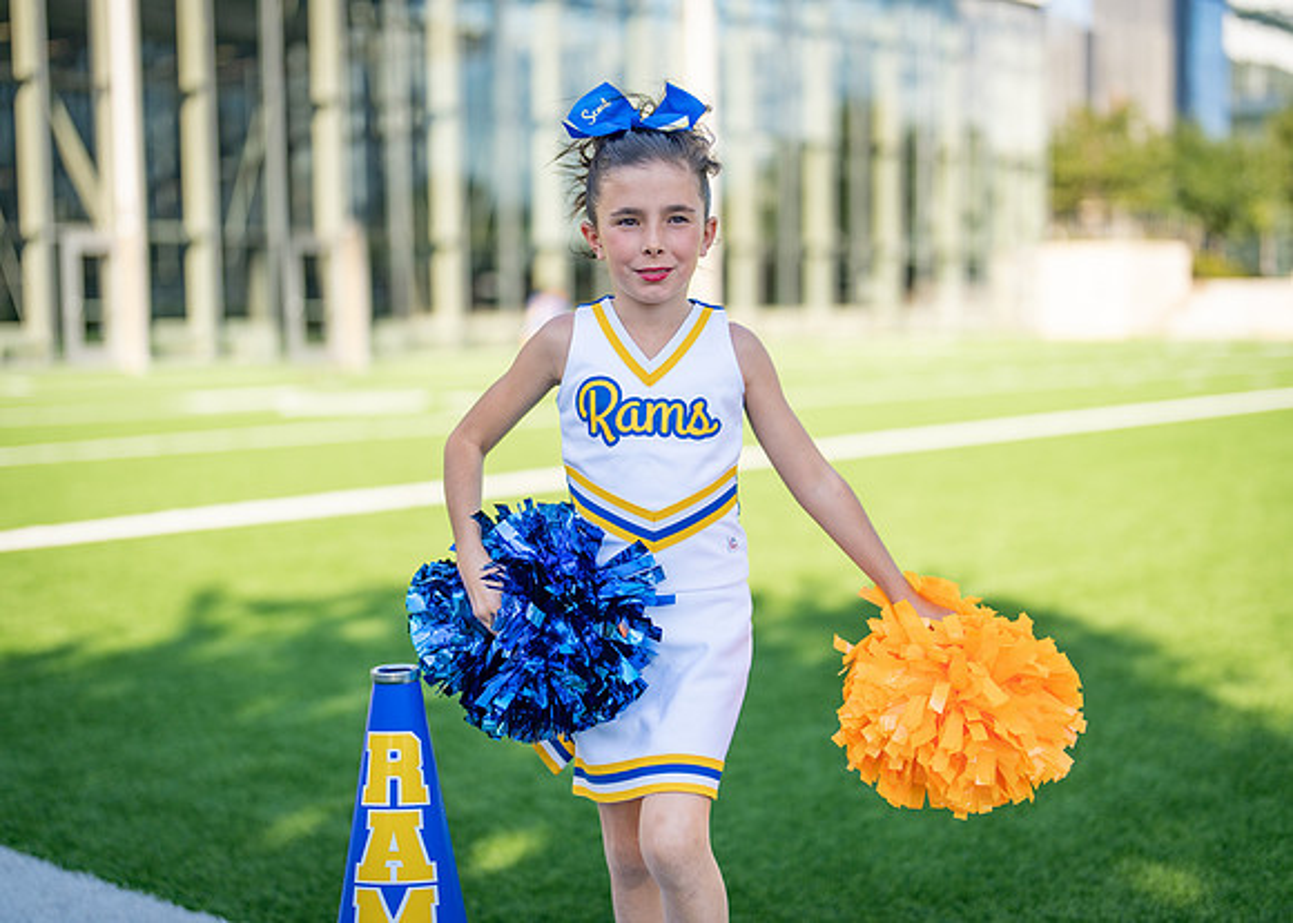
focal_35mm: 53
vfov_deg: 26.8
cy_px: 458
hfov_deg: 36.9
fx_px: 1939
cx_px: 647
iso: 100
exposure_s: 1/3200
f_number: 1.2
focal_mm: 50
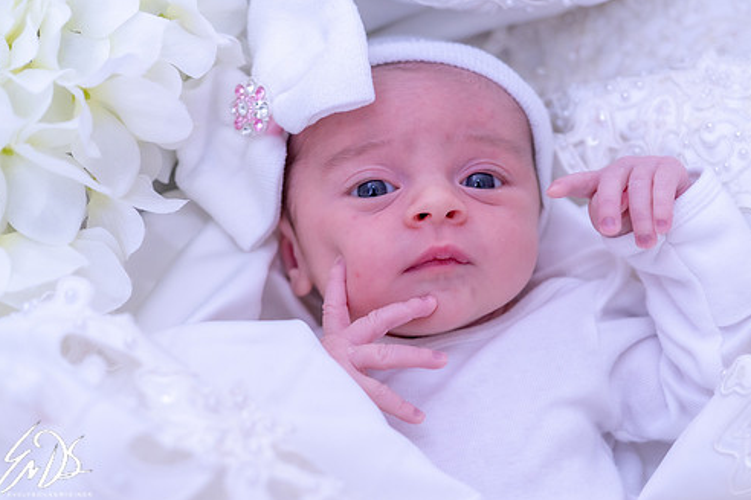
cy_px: 219
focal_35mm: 59
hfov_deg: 33.9
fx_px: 1231
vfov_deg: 23.0
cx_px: 411
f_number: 3.5
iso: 1000
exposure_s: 1/90
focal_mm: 50
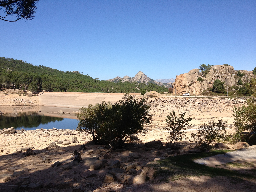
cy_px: 96
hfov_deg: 52.6
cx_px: 128
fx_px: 259
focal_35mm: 35
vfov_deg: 40.7
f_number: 2.4
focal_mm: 4.28
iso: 64
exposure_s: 1/1672
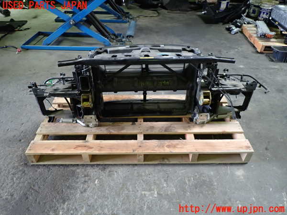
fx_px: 207
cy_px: 108
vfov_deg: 54.9
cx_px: 144
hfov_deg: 69.4
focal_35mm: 25
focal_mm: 4.5
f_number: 2
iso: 250
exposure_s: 1/30
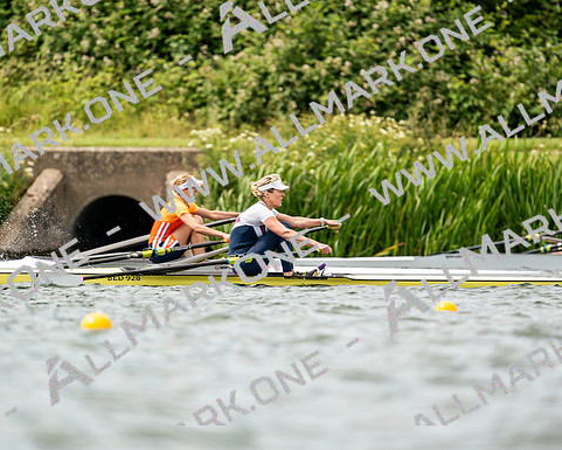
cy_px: 225
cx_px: 284
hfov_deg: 2.8
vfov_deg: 2.3
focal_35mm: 679
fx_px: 11296
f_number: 6.3
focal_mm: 600
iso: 400
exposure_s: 1/2000
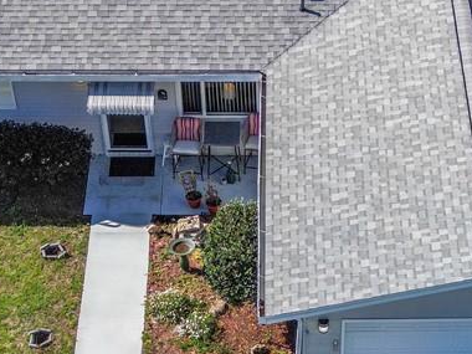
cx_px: 339
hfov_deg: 19.3
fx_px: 1377
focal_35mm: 101
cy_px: 384
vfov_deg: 14.3
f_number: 1.7
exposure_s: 1/25
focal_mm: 6.72
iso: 100
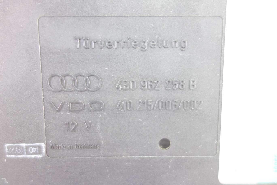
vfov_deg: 46.4
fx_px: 215
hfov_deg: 65.5
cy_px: 92
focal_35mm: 28
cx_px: 138
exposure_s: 1/30
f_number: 1.8
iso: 500
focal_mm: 10.4
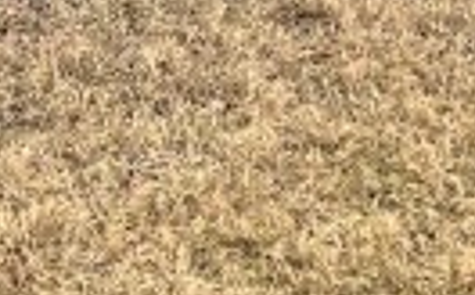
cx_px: -180
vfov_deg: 5.8
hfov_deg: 9.6
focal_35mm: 214
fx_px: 2766
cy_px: -475
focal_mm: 5.7
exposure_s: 1/1019
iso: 50
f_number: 1.5
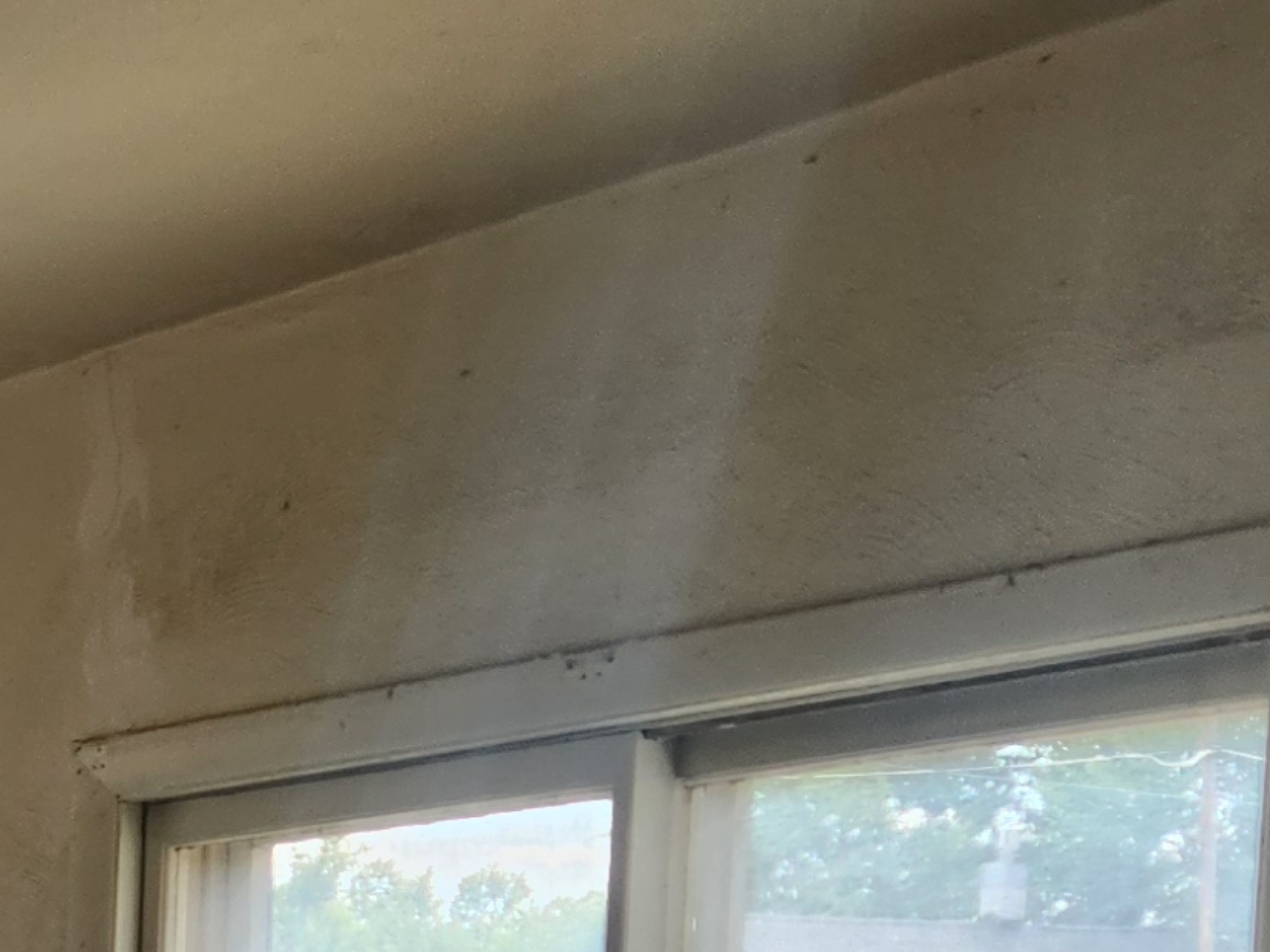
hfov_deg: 16.2
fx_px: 4073
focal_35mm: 111
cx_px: -650
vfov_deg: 12.4
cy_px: 1581
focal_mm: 5.4
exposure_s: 1/180
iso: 50
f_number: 1.8
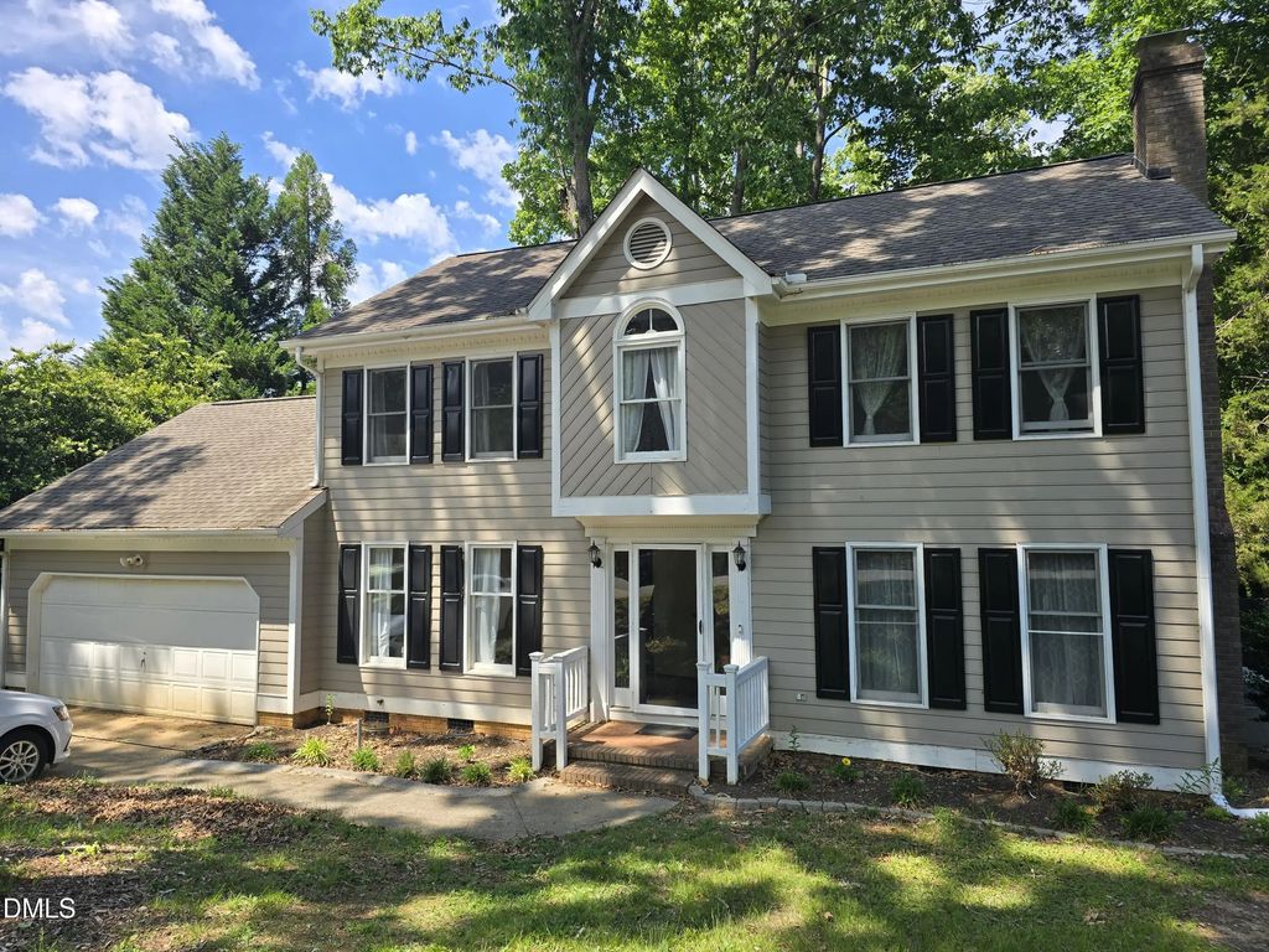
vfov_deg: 58.9
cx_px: 634
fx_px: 843
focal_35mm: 23
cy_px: 476
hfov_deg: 73.9
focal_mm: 6.3
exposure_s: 1/456
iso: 12
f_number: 1.7
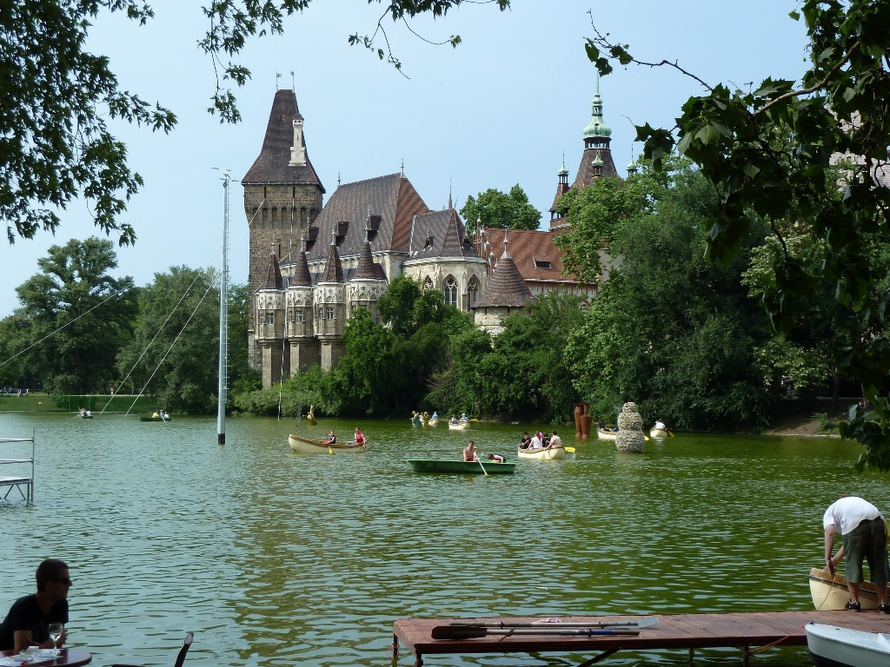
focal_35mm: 55
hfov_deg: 34.9
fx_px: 1414
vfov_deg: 26.6
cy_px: 334
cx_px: 445
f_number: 3.9
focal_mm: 9.1
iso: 80
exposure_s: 1/400
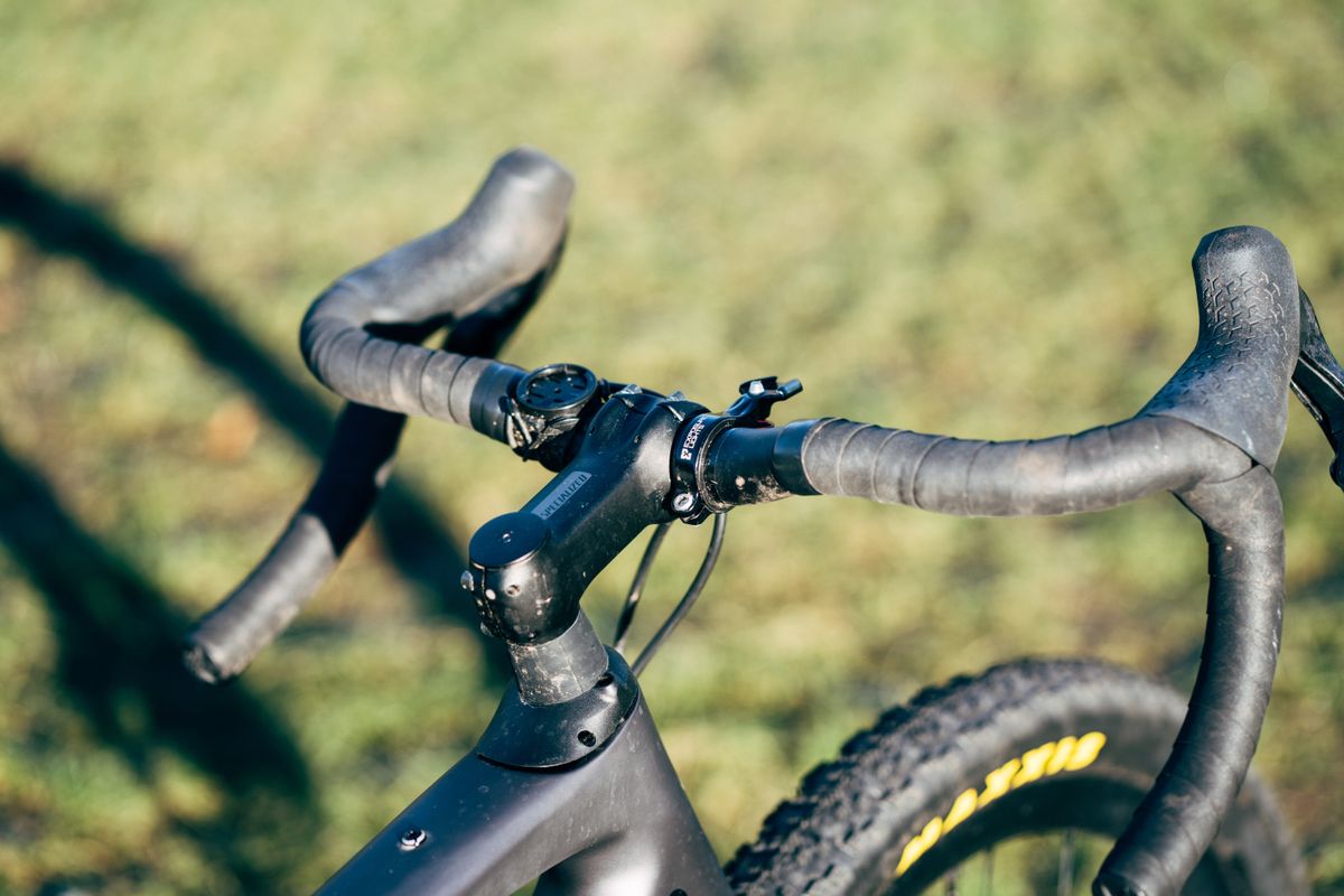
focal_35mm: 85
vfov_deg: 16.1
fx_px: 3173
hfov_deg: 23.9
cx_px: 672
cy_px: 448
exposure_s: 1/500
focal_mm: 85
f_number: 2.8
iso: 100
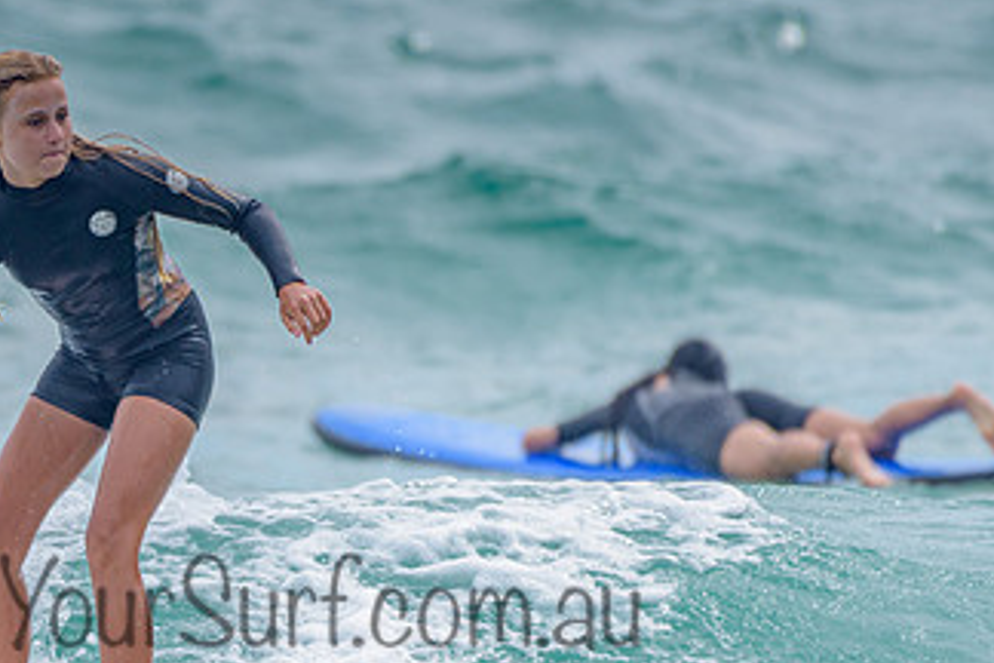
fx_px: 30259
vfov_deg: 1.3
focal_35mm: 1096
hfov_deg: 1.9
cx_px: 116
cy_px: 569
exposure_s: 1/2000
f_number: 5.6
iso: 200
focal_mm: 500
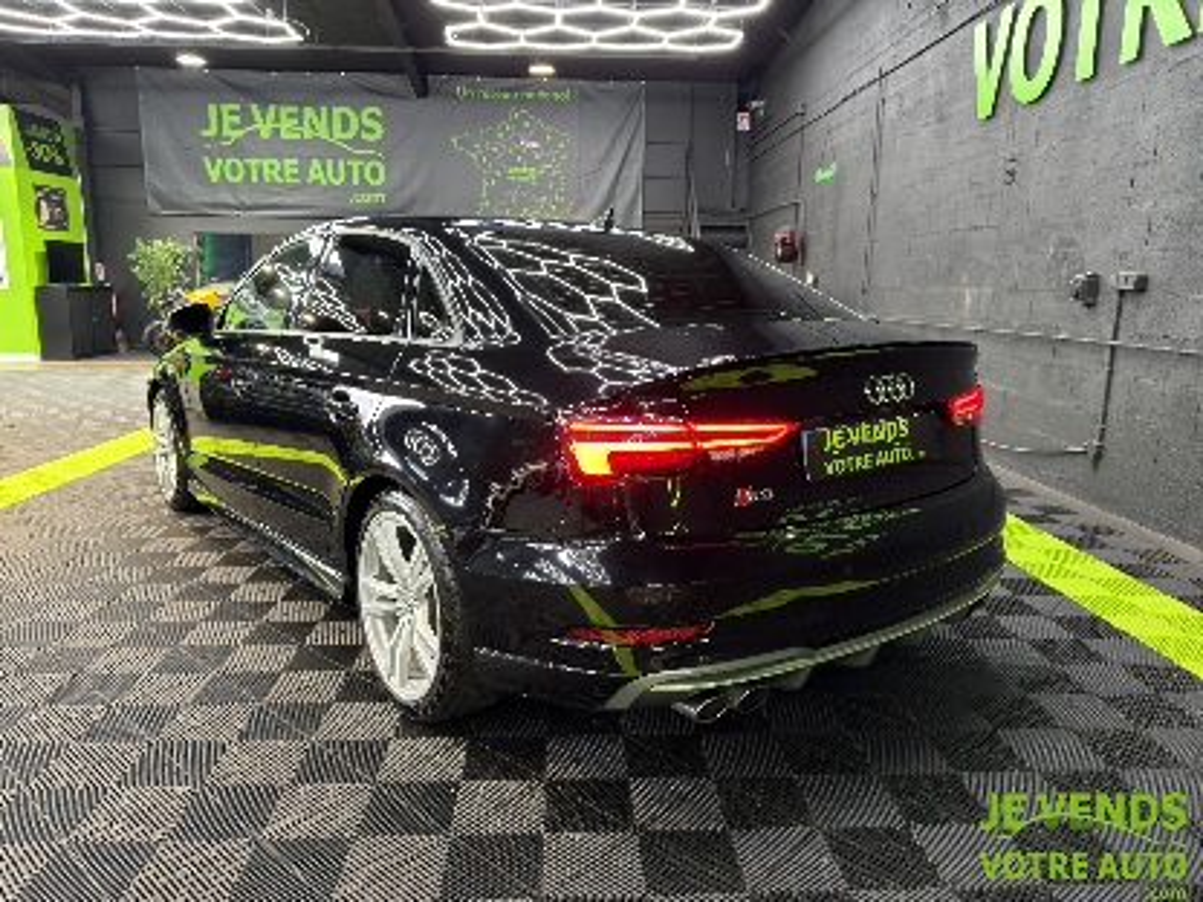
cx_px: 602
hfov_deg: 71.6
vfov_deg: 56.8
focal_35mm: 24
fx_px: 834
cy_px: 451
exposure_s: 1/50
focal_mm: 6.76
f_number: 1.78
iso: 250
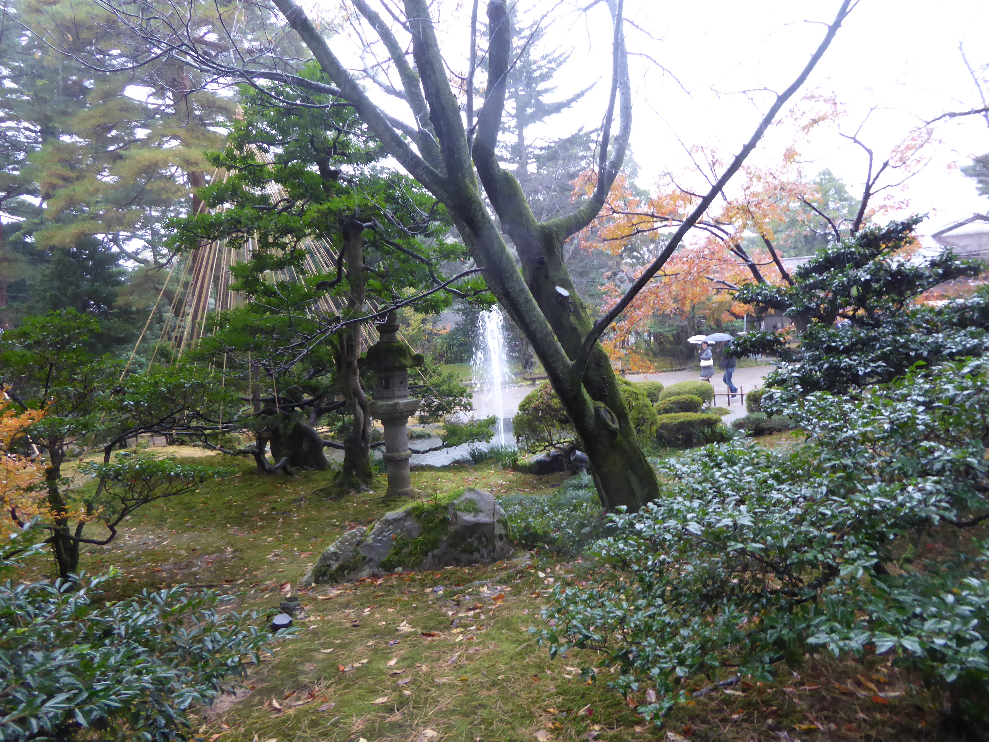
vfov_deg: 54.9
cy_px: 371
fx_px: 714
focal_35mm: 25
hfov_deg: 69.4
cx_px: 494
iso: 250
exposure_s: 1/60
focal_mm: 4.3
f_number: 3.3
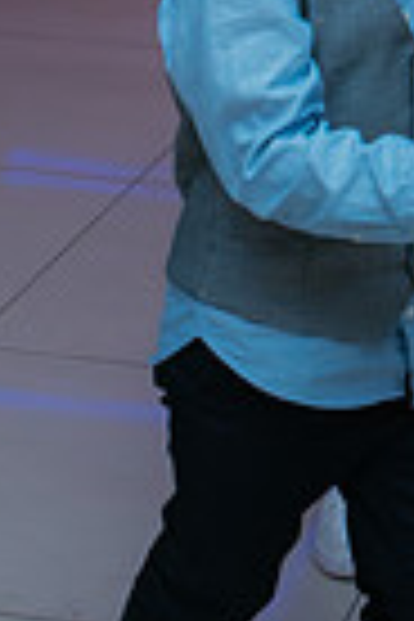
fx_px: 3036
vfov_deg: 11.4
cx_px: 507
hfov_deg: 7.7
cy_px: -167
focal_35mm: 176
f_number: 2.8
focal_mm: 30
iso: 1600
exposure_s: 1/200
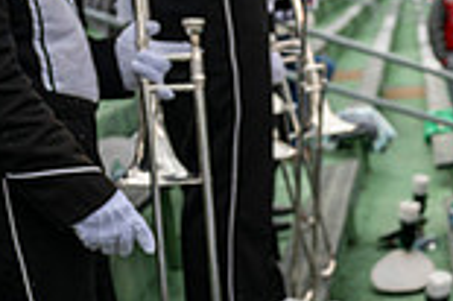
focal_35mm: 90
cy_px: 197
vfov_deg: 15.1
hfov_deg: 18.2
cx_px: 804
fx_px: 1131
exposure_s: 1/500
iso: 160
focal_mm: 24
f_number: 2.8
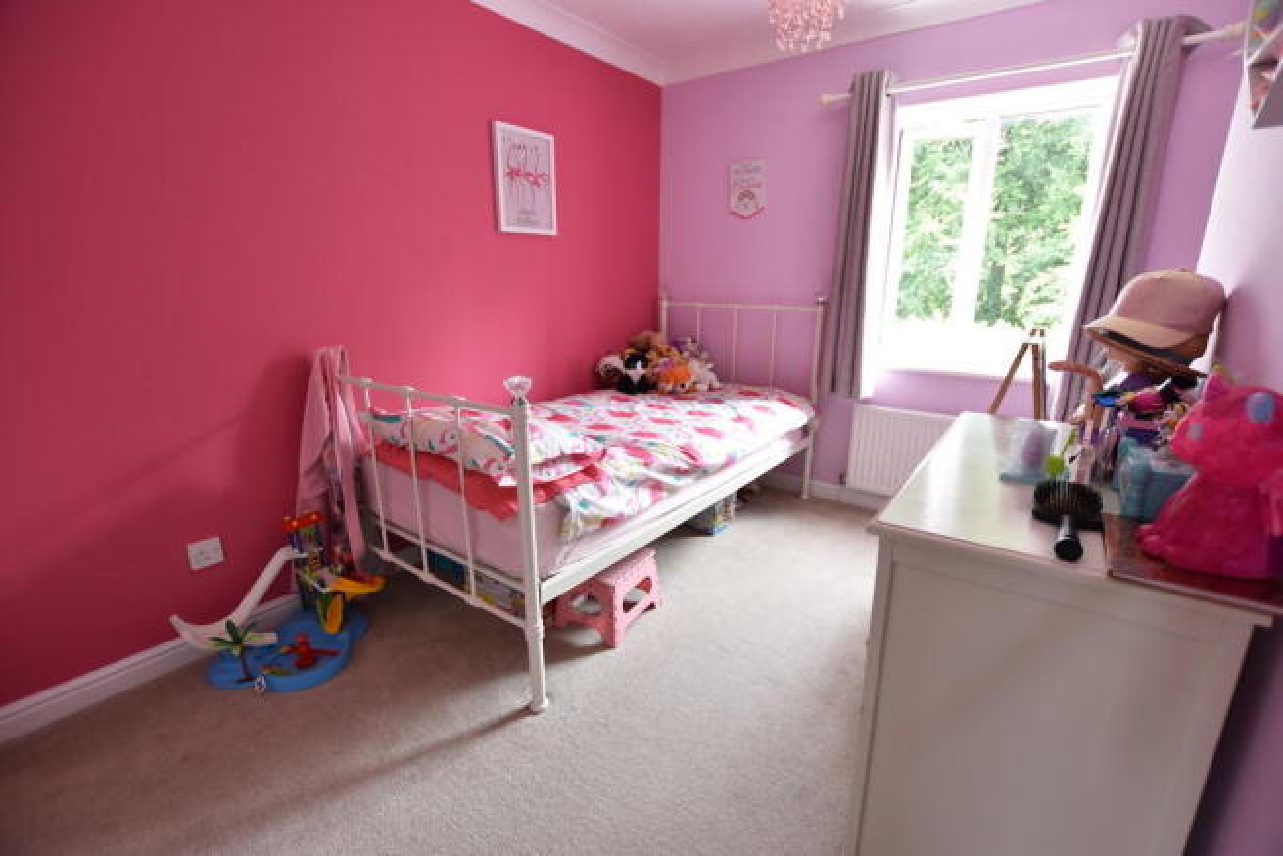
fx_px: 535
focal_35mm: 15
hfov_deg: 100.4
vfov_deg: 77.4
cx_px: 642
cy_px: 428
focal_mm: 10
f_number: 3.5
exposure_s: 1/15
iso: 100
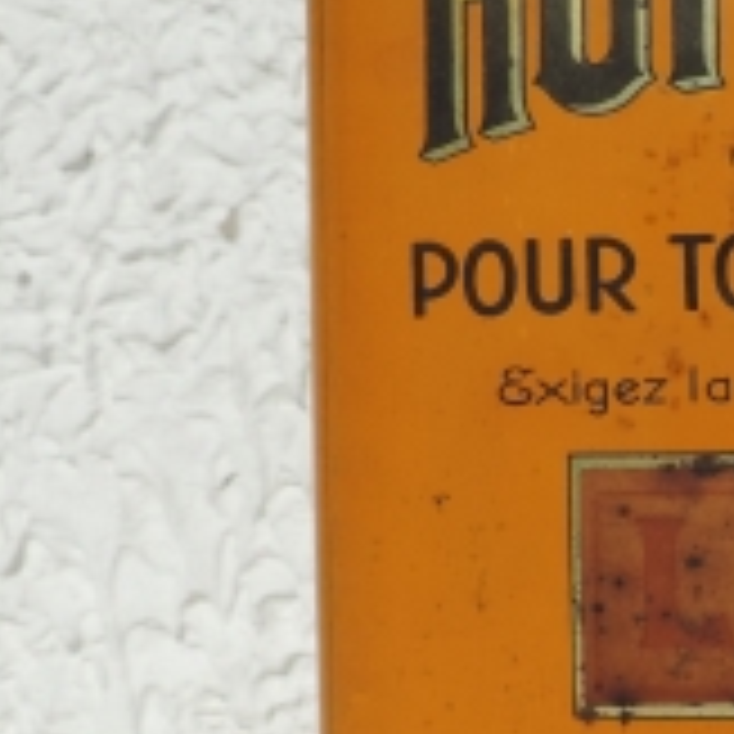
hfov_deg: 20.3
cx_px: 950
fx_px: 1871
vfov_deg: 22.2
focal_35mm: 78
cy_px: 347
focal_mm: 4.3
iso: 80
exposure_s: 1/1600
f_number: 4.2
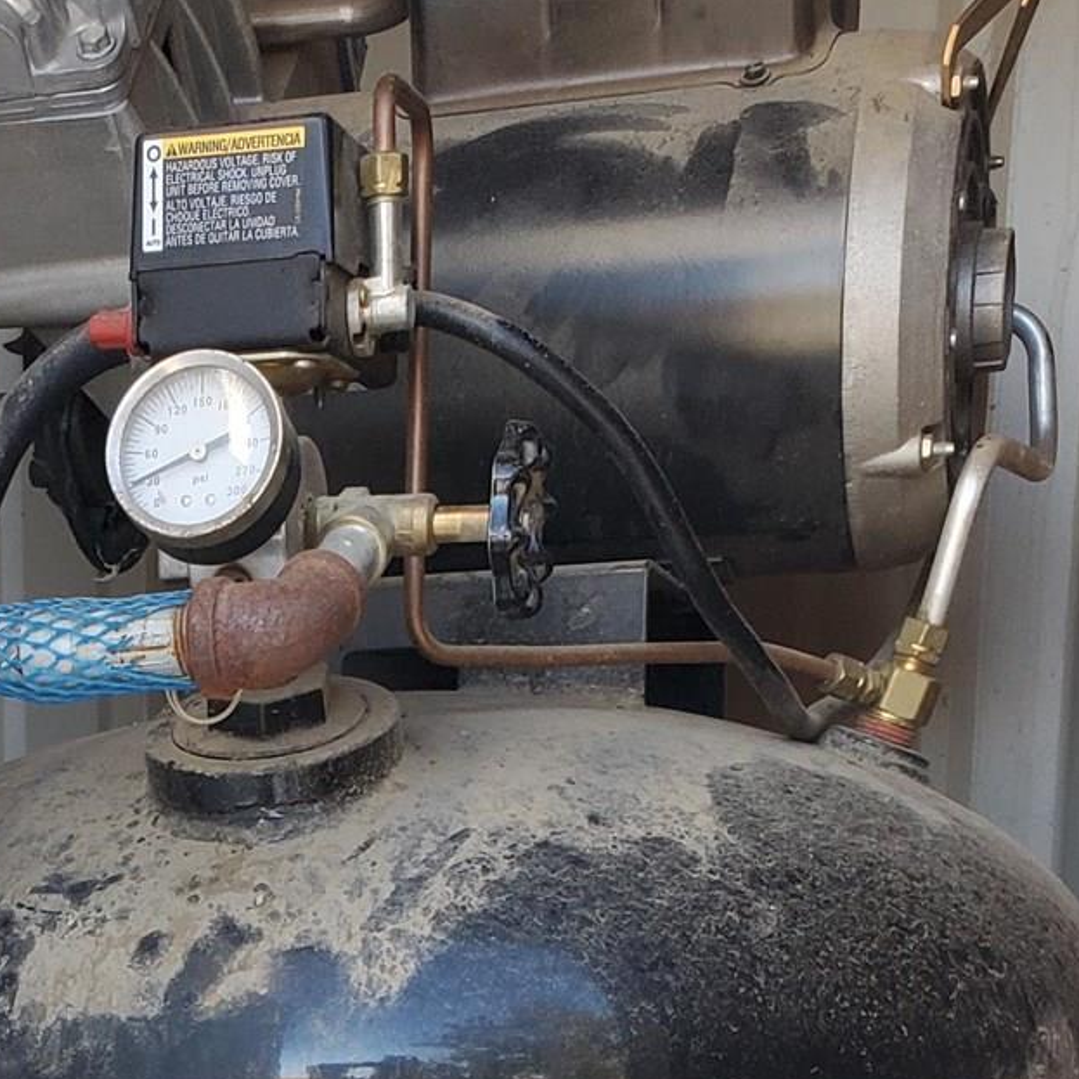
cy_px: 1907
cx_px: 90
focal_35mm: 85
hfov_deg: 20.0
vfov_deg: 17.0
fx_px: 2998
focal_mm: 4.3
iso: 80
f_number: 2.4
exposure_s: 1/120
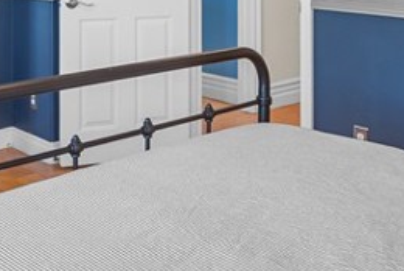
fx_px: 663
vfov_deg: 21.5
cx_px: 89
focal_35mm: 59
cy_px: -46
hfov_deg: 33.1
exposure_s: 1.3
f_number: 9
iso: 125
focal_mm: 15
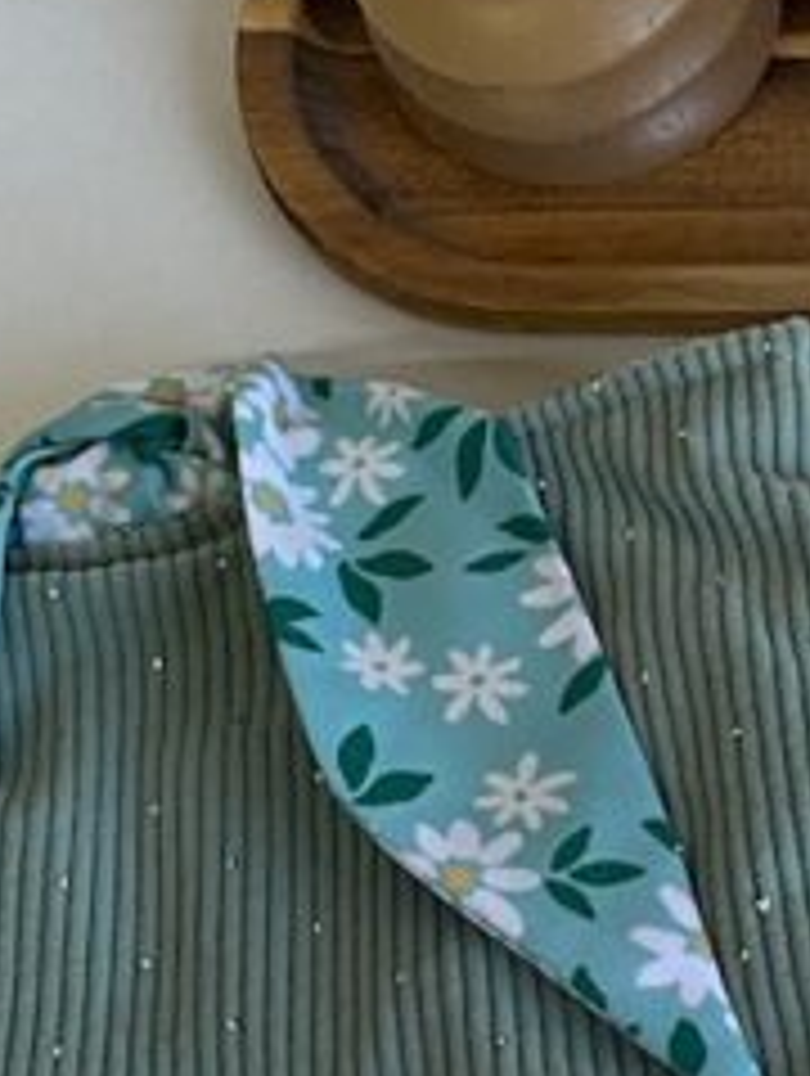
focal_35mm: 124
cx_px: 720
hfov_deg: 11.9
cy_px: 365
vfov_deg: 15.8
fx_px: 3858
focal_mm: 3
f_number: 1.8
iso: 16
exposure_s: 1/100
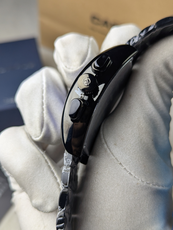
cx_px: 86
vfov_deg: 39.6
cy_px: 115
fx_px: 319
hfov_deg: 30.3
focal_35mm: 48
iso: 58
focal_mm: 6.81
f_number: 1.85
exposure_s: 1/267
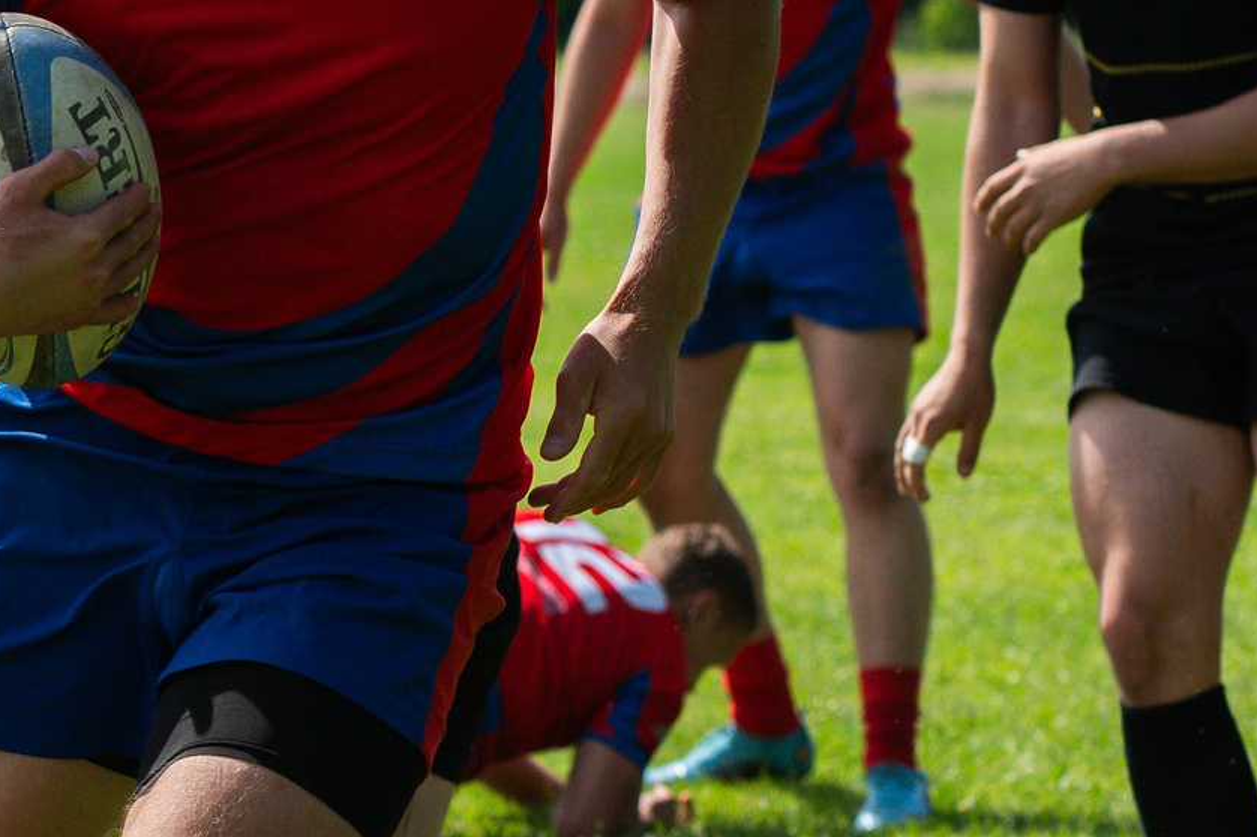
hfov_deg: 8.0
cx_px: 187
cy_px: 650
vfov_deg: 5.3
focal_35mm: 257
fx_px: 8970
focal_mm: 70
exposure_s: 1/5000
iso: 640
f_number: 4
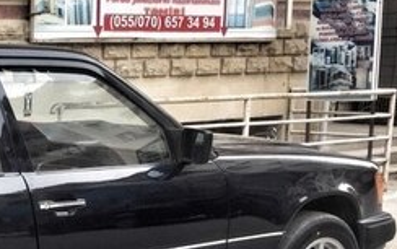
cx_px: -122
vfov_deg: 15.3
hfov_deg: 22.3
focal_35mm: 83
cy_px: 289
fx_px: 899
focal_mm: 4.15
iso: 32
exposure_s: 1/278
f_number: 2.2
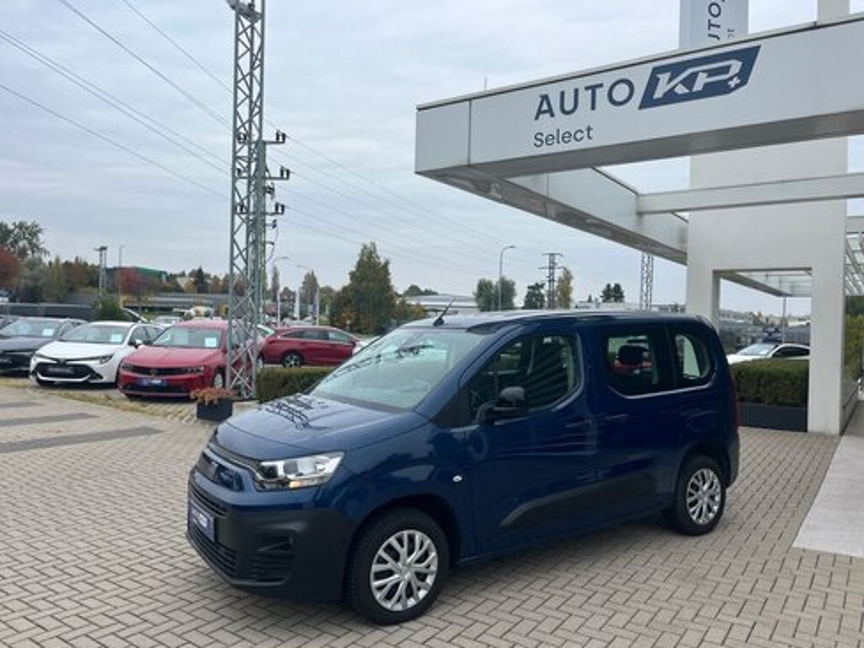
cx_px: 432
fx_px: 649
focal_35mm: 26
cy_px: 324
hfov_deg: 67.3
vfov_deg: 53.1
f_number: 1.6
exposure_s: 1/1458
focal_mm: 5.1
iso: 50
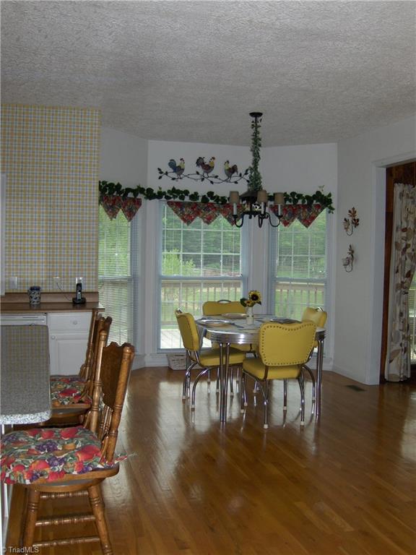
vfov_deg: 52.6
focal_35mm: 35
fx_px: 561
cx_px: 208
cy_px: 278
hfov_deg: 40.7
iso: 196
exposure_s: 1/183
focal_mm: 7.5
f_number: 2.8
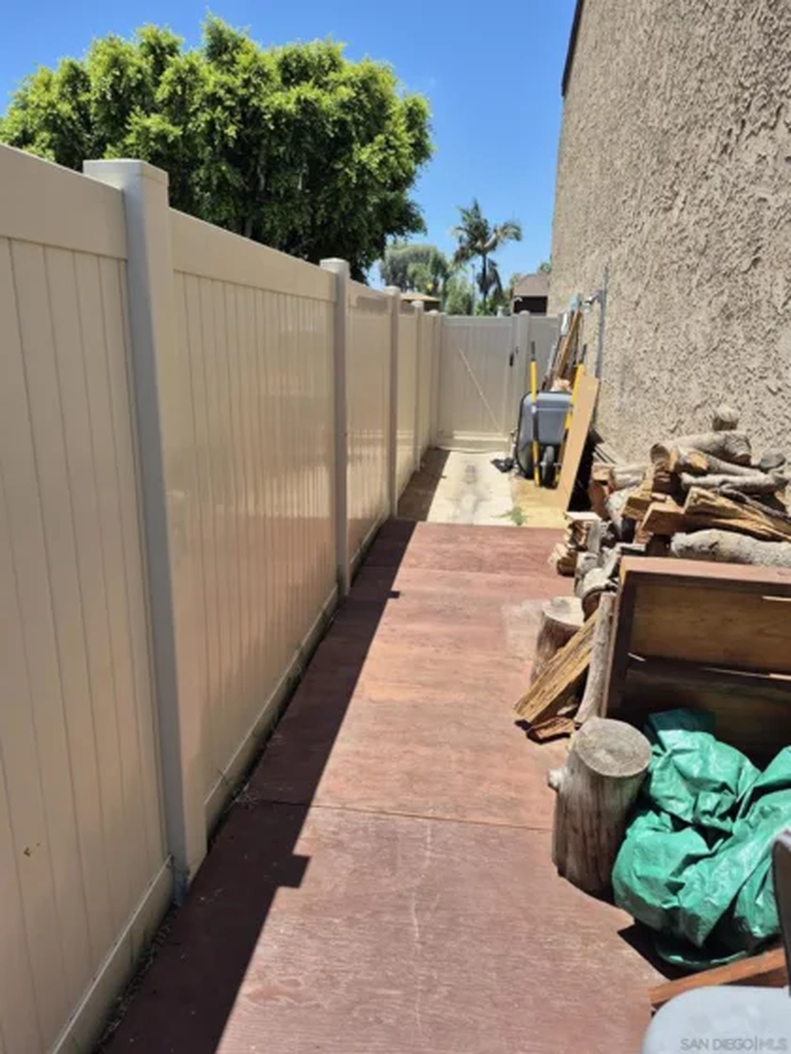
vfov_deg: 73.9
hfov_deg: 58.9
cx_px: 396
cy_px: 527
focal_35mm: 23
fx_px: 701
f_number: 1.8
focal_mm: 5.4
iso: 25
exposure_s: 1/1228
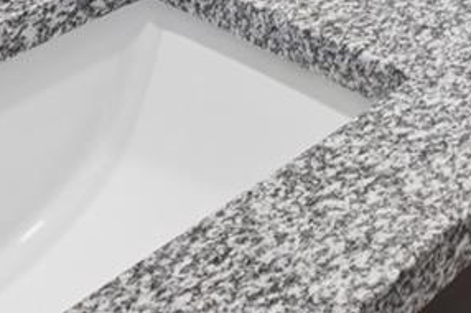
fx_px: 1098
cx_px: 639
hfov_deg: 21.5
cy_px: -562
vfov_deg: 11.4
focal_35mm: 84
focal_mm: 10
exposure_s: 1/6
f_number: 8
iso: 160
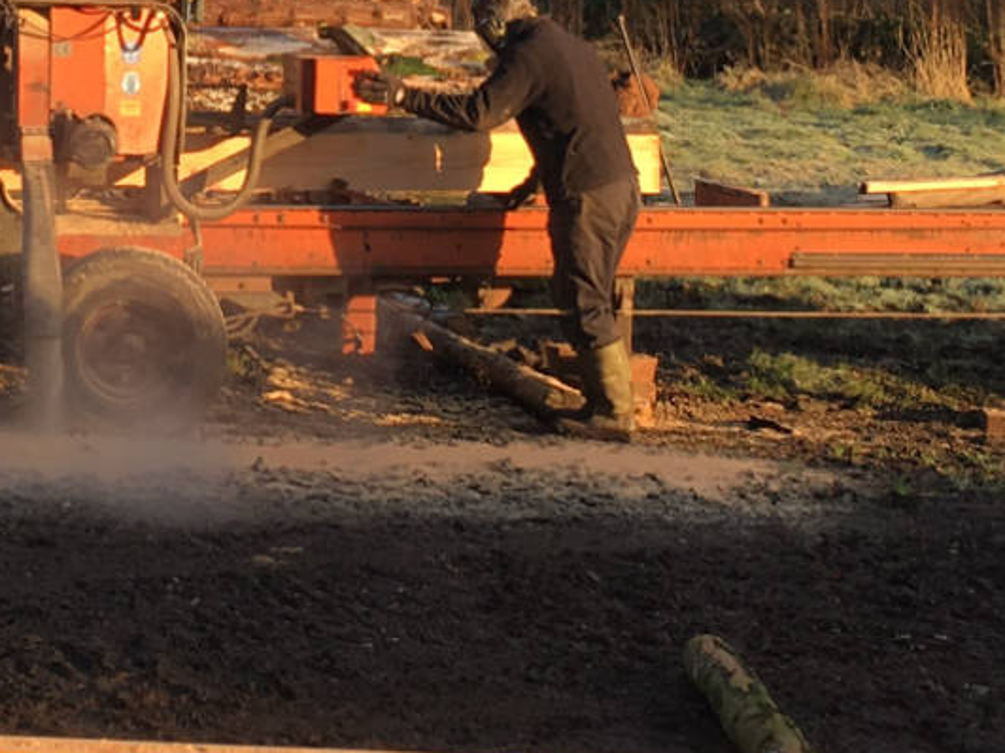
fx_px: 3194
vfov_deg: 13.3
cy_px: 54
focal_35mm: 110
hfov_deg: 17.7
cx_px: 202
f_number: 2.2
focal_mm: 4.2
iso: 25
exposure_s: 1/222
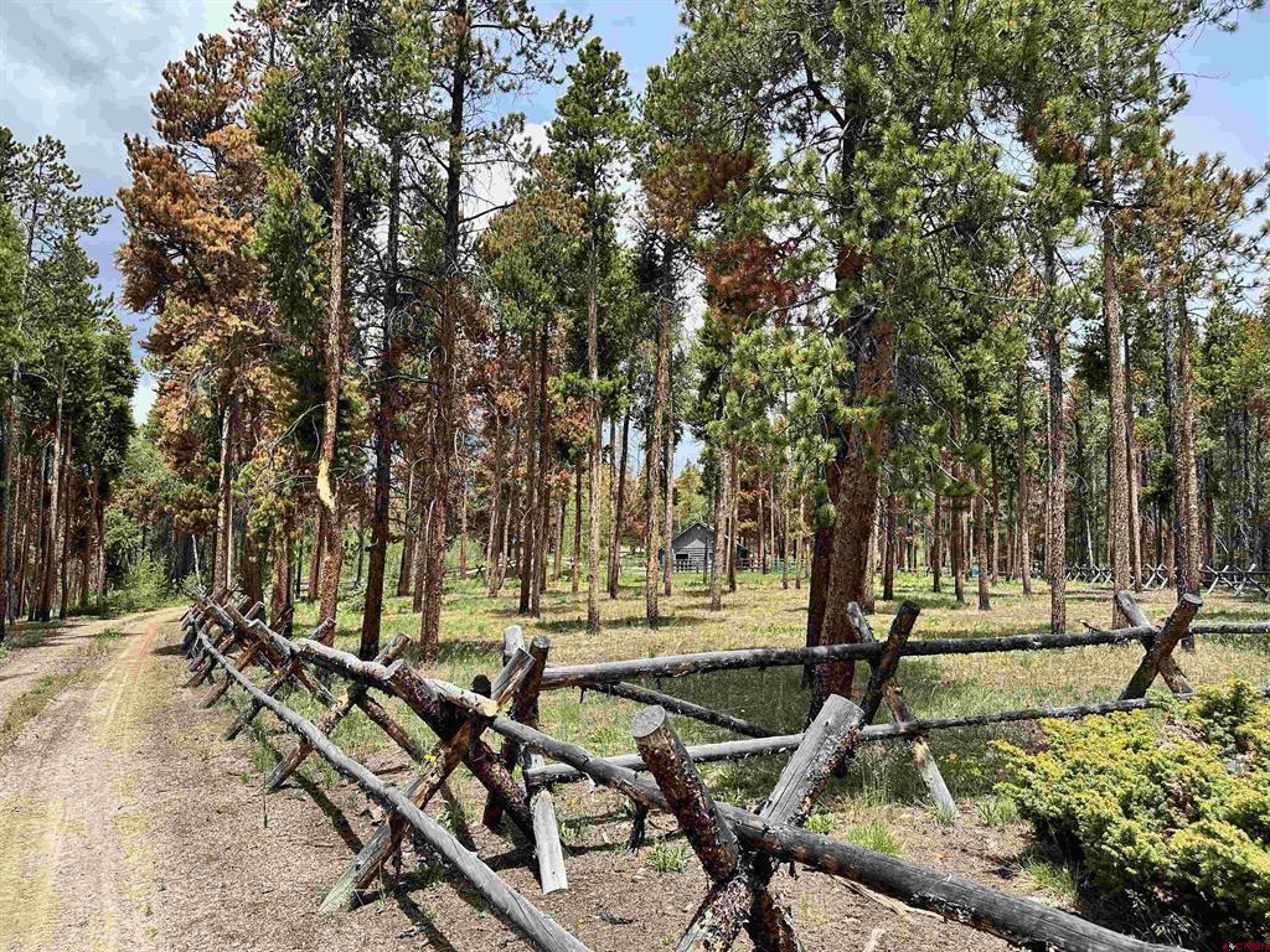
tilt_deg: +6.9
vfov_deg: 56.8
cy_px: 476
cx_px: 635
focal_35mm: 24
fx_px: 881
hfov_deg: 71.6
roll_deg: +0.7
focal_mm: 6.86
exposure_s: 1/1916
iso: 80
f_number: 1.78
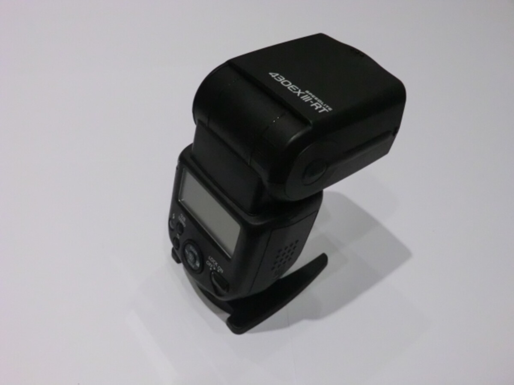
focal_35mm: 34
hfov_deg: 54.0
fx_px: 505
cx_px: 257
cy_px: 192
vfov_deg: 41.8
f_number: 3.6
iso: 800
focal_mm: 6.1
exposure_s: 1/640
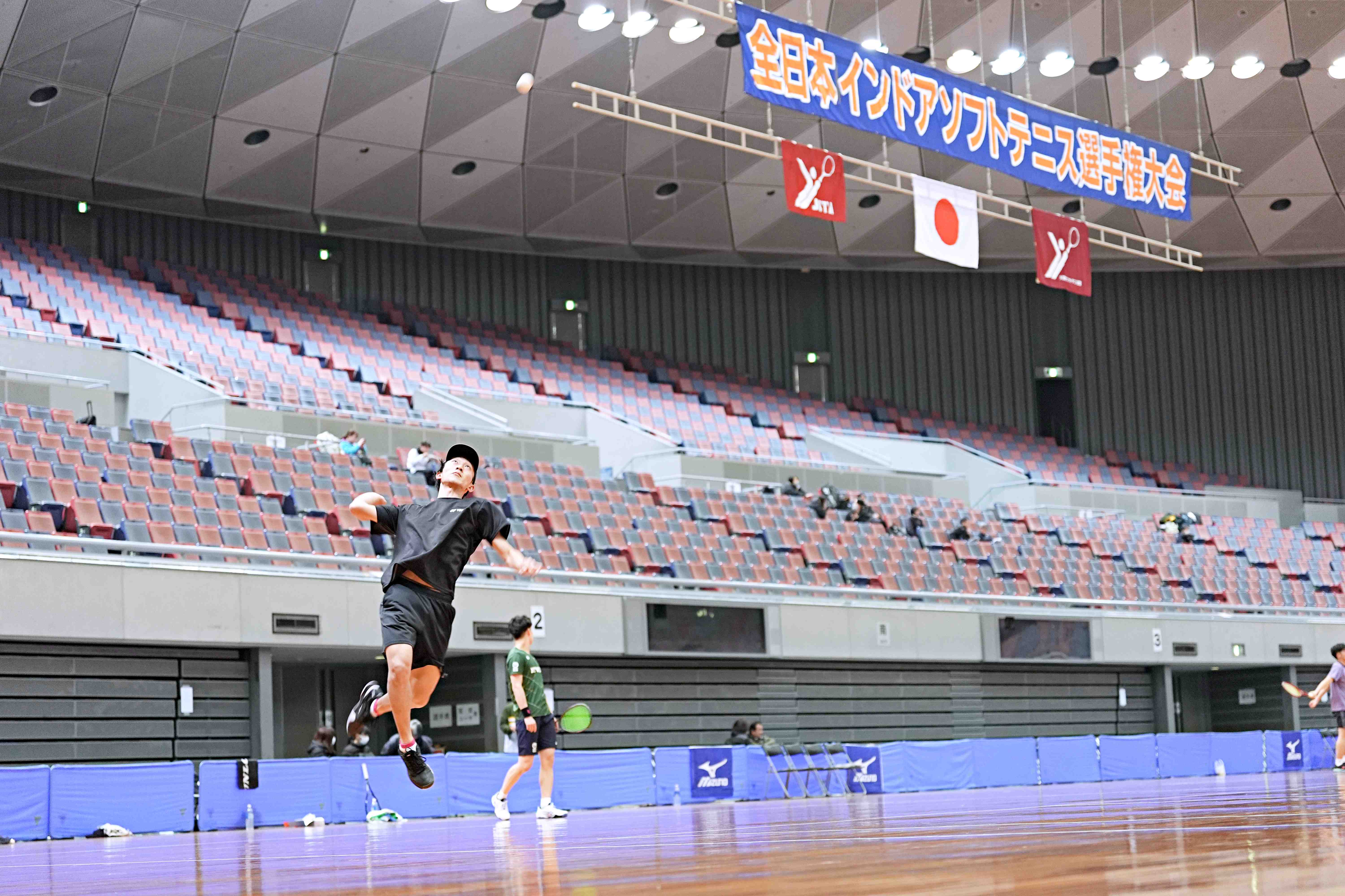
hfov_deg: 28.8
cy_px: 448
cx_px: 672
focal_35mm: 70
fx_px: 2615
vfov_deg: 19.5
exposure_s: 1/250
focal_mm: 70
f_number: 2.8
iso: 2000
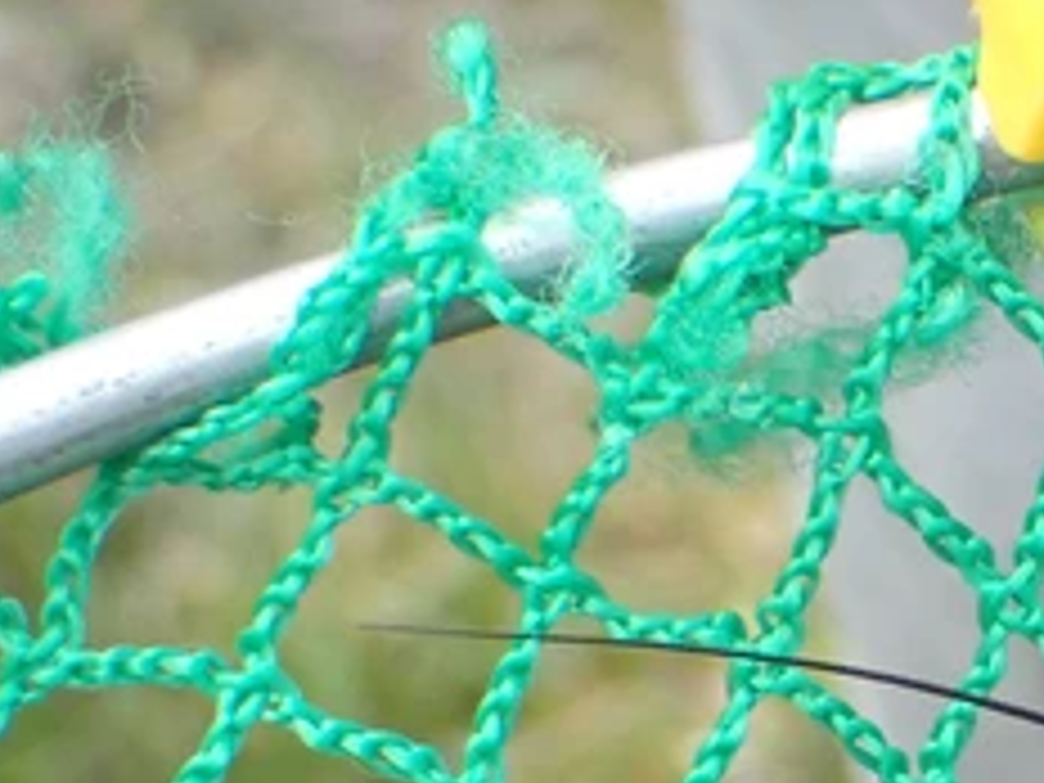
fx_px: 5157
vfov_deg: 8.6
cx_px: 1350
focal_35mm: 171
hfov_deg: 11.3
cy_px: 1035
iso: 250
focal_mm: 11.09
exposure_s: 1/250
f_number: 5
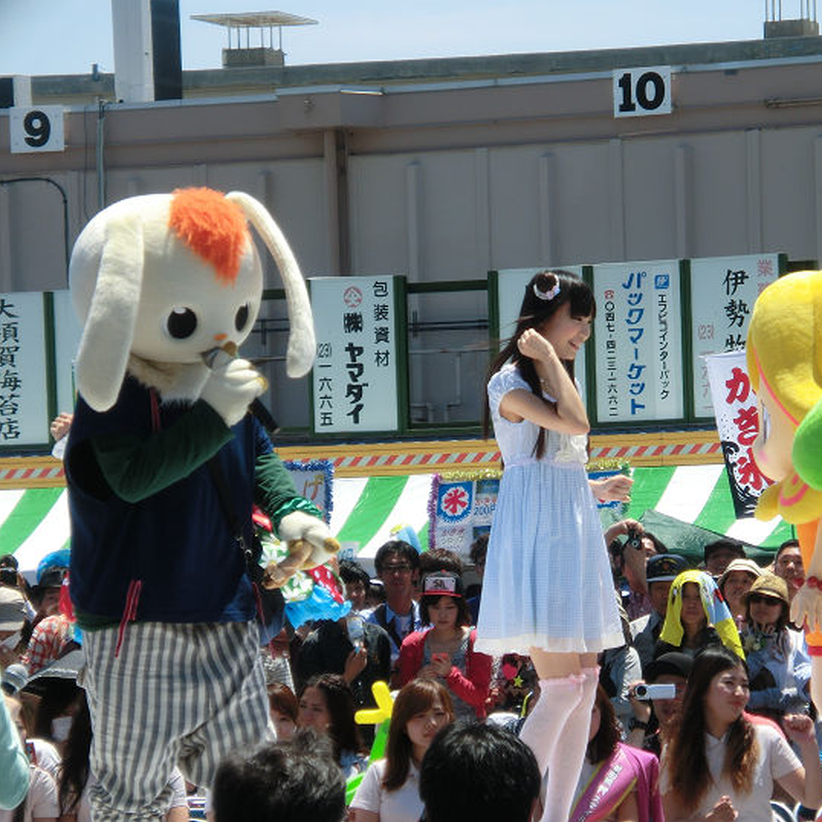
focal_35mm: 213
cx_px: 549
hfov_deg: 8.2
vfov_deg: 8.2
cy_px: 411
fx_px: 5722
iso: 100
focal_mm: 31.9
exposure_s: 1/400
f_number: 5.7
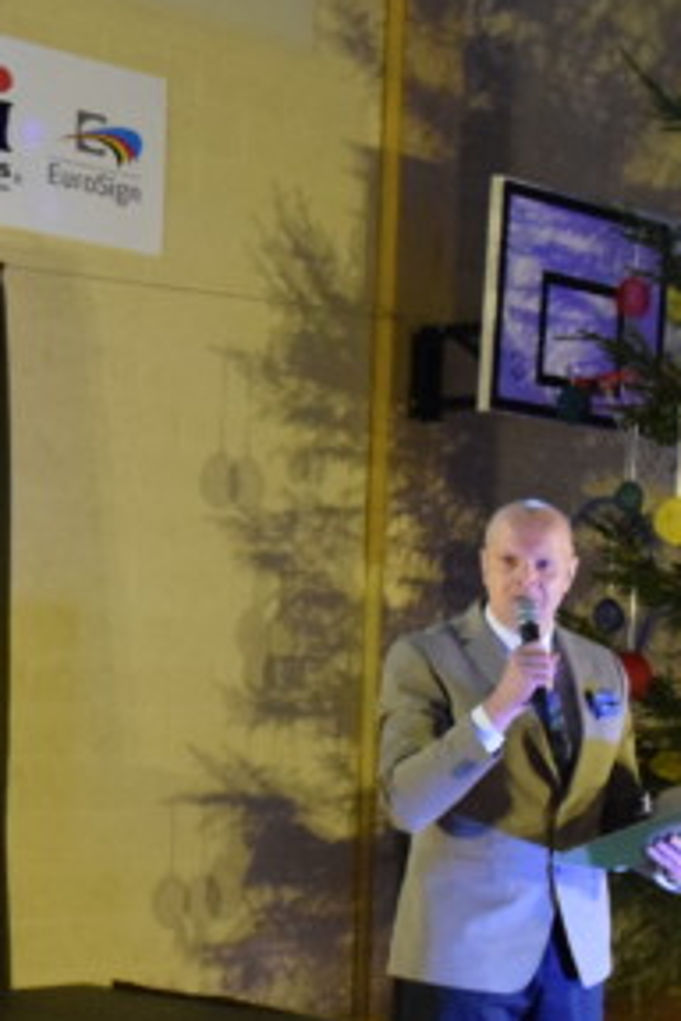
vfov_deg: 20.9
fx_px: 2724
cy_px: 863
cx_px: 454
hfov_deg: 14.2
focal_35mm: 96
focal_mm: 18
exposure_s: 1/60
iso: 3200
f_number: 3.5
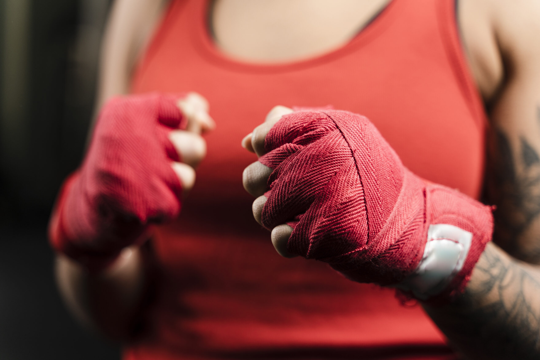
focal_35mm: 75
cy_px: 180
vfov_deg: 18.2
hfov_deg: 27.0
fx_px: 1125
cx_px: 270
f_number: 3.5
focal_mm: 75
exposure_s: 1/125
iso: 250
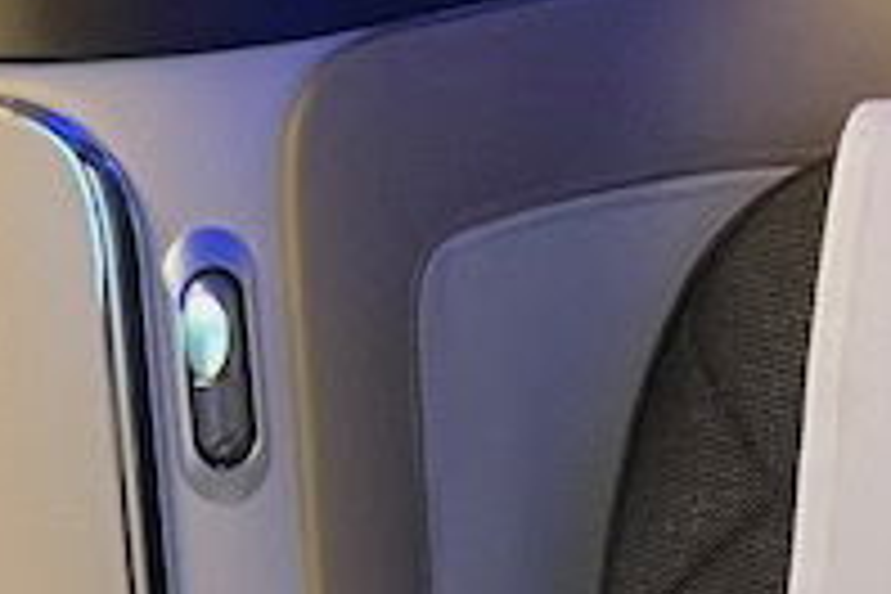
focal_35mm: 164
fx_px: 4059
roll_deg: +1.6
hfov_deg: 12.5
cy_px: 1728
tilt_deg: -31.5
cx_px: 590
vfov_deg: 7.5
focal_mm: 5.7
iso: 400
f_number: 1.5
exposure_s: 1/49
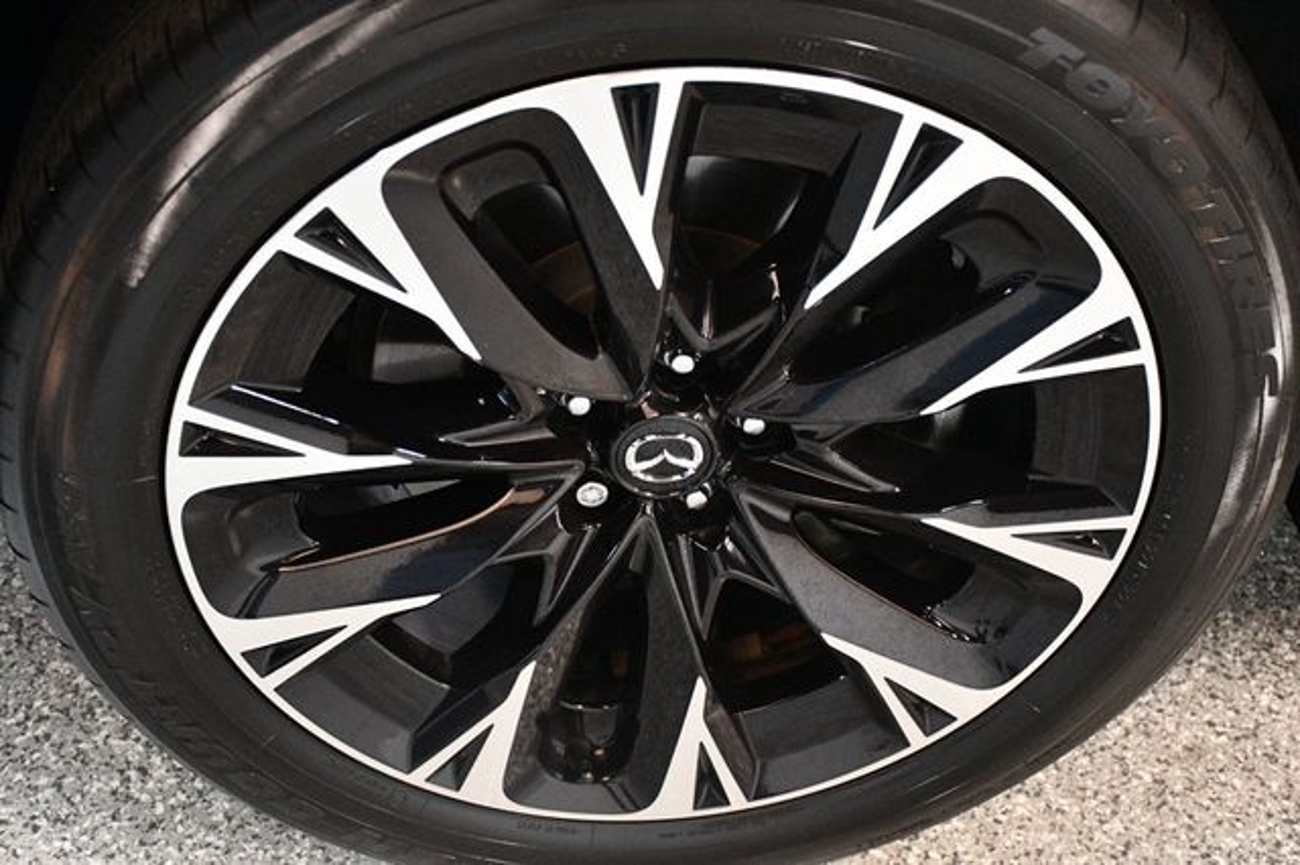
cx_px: 650
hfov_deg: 33.4
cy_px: 432
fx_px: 2165
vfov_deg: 22.6
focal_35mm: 60
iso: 5000
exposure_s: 1/60
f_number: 4.5
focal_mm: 40
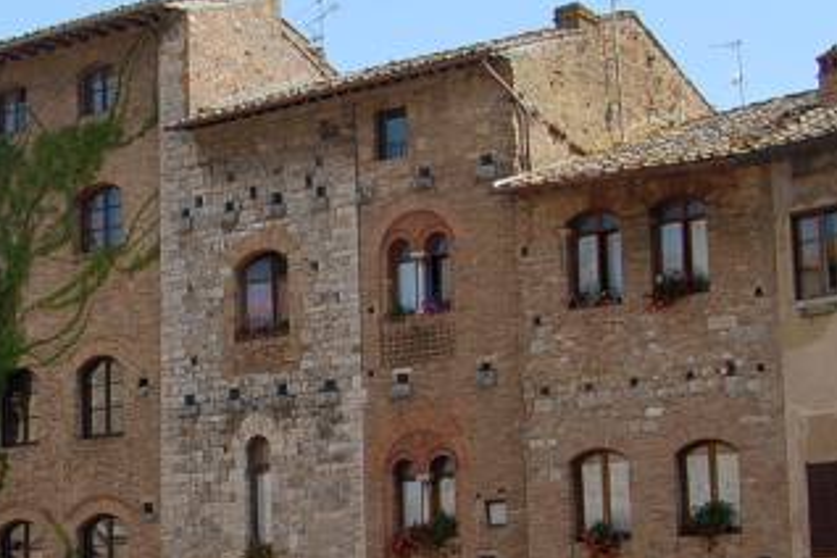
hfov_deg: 22.5
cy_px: 426
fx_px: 2023
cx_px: -3
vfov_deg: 15.6
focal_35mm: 87
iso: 280
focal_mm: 28
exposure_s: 1/250
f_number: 10
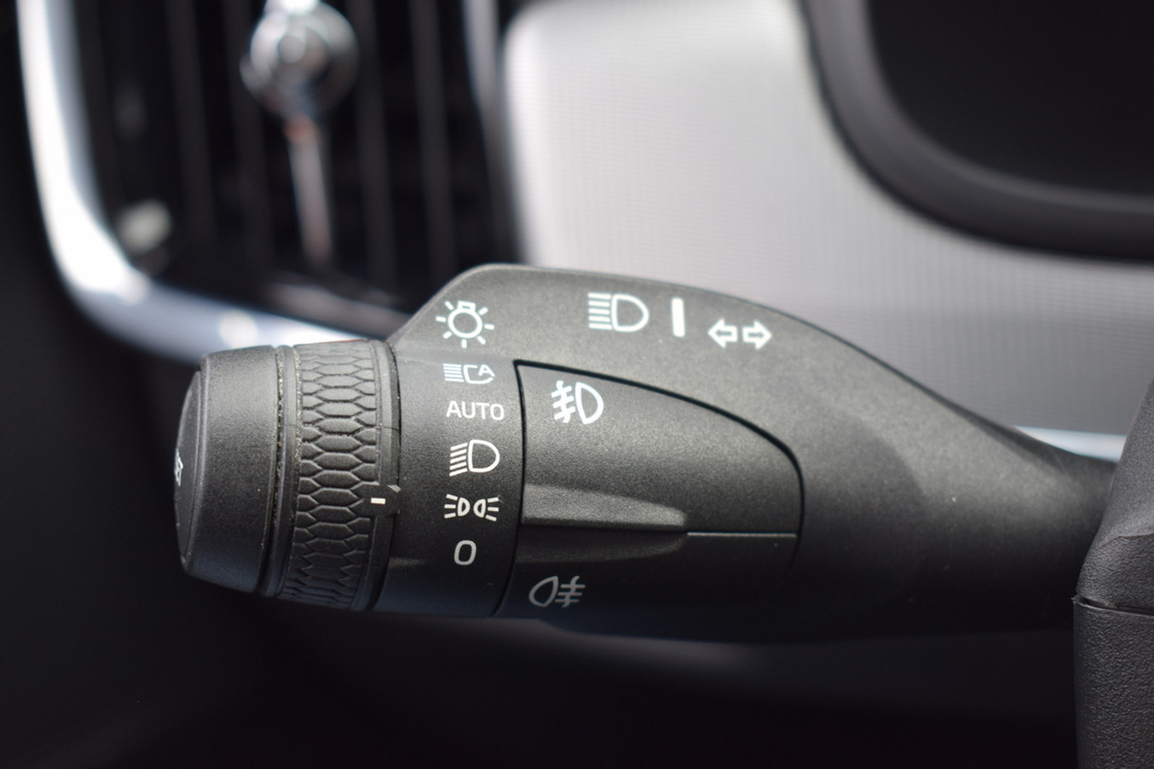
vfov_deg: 21.6
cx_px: 577
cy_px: 384
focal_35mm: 63
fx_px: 2019
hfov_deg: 31.9
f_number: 5
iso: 400
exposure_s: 1/80
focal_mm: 42
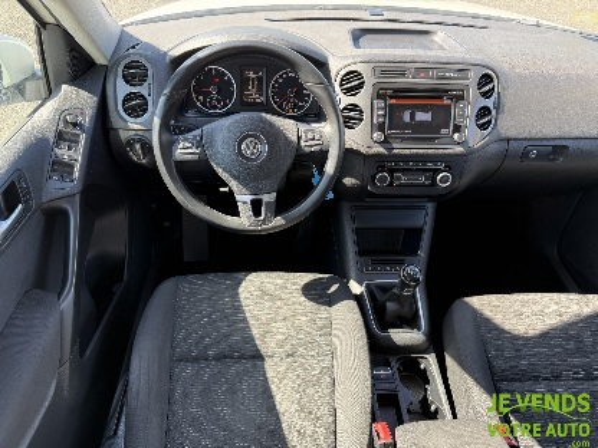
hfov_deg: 71.6
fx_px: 415
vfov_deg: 56.8
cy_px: 224
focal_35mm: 24
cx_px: 299
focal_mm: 6.76
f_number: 1.78
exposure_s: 1/167
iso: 80
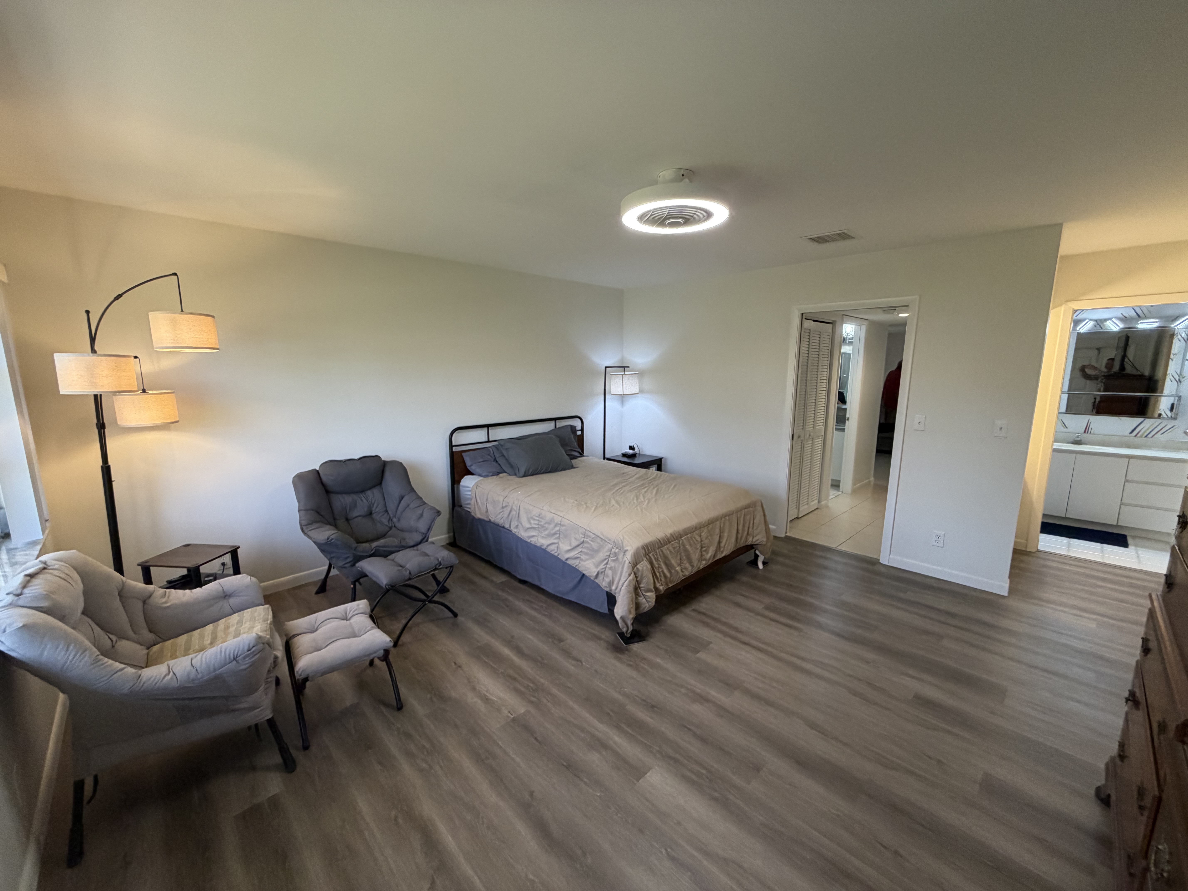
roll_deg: +0.7
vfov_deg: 85.7
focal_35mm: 14
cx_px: 594
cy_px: 446
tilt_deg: -9.5
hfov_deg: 102.1
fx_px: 480
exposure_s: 1/120
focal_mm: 2.22
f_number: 2.2
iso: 320
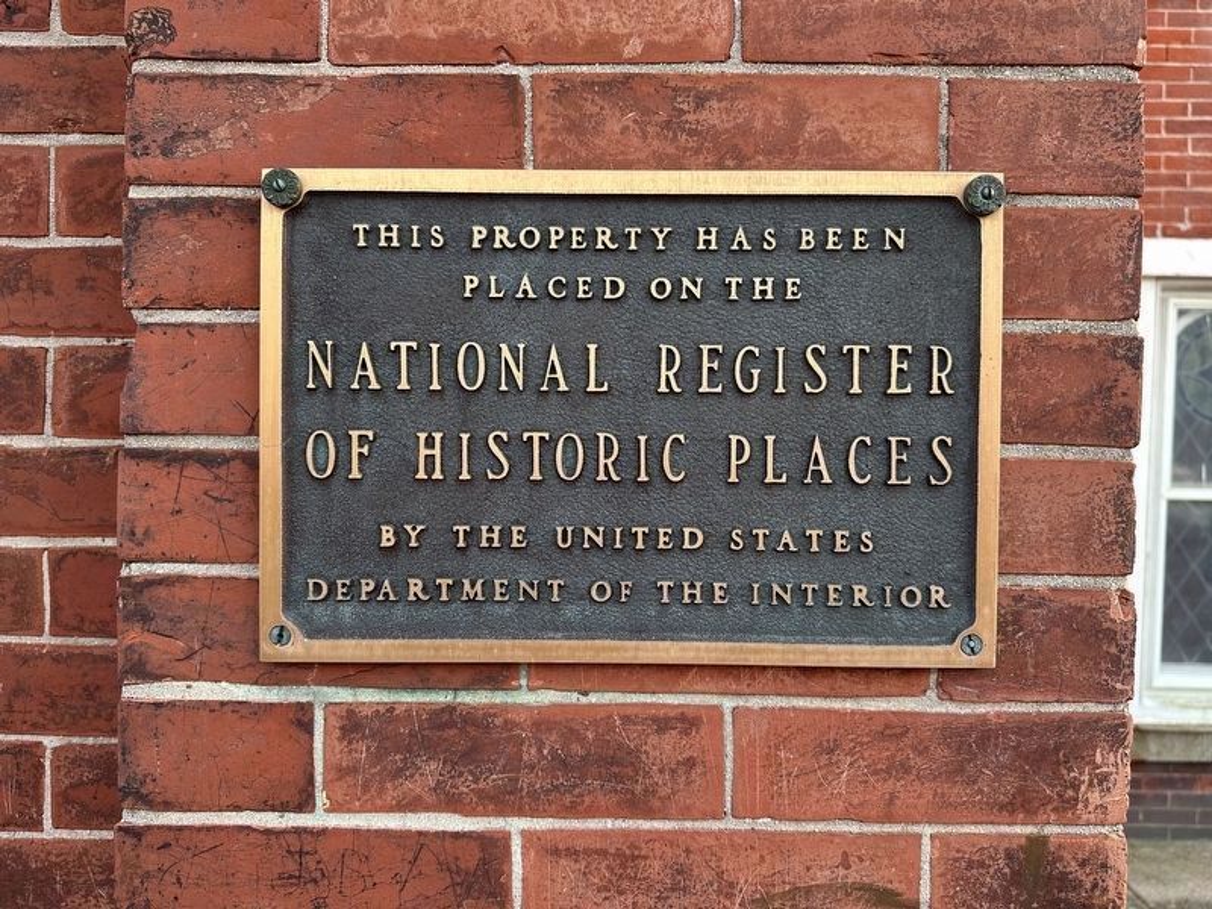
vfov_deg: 56.8
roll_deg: -1.5
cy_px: 454
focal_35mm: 24
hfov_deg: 71.6
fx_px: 840
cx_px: 606
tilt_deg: -1.1
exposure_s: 1/158
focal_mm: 6.86
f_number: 1.78
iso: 64
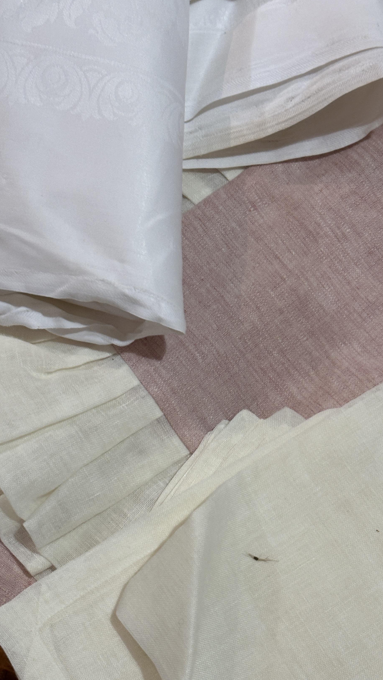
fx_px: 1173
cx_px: 222
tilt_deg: -72.1
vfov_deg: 32.3
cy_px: 403
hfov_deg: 18.5
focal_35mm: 65
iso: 125
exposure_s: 1/50
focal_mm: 6.86
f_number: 1.78
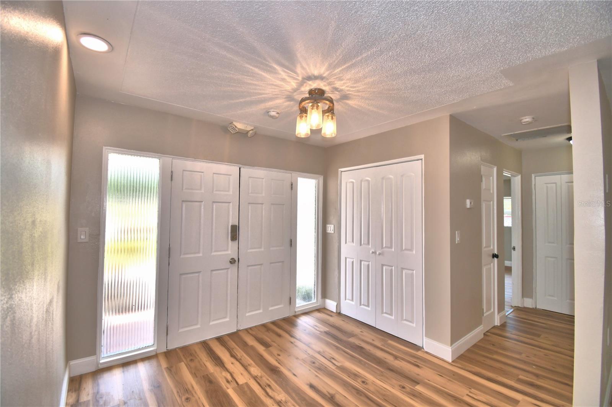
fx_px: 255
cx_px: 306
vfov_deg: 77.3
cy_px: 204
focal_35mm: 15
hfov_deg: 100.4
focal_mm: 10
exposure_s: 1/125
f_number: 4.5
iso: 100
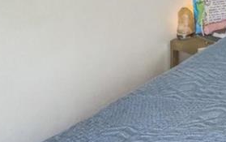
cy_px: -81
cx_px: 455
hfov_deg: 18.6
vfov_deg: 16.7
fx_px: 432
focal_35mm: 70
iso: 320
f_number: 8
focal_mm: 12
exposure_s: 1/50
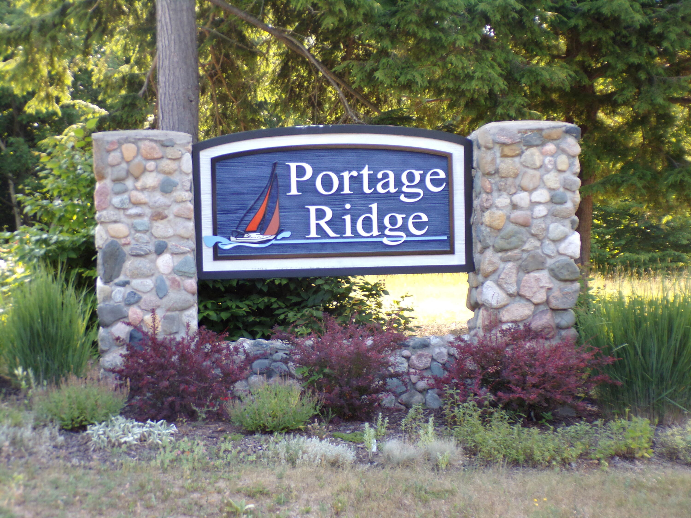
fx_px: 1298
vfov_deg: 22.6
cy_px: 259
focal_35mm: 65
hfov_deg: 29.8
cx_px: 346
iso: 128
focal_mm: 11.6
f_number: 3.8
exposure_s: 1/100
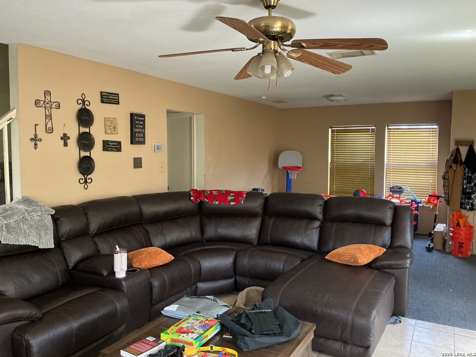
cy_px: 178
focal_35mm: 29
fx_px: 399
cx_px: 238
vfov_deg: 48.2
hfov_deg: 61.7
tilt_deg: -4.6
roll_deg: +0.1
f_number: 1.8
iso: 250
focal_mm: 3
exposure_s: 1/50
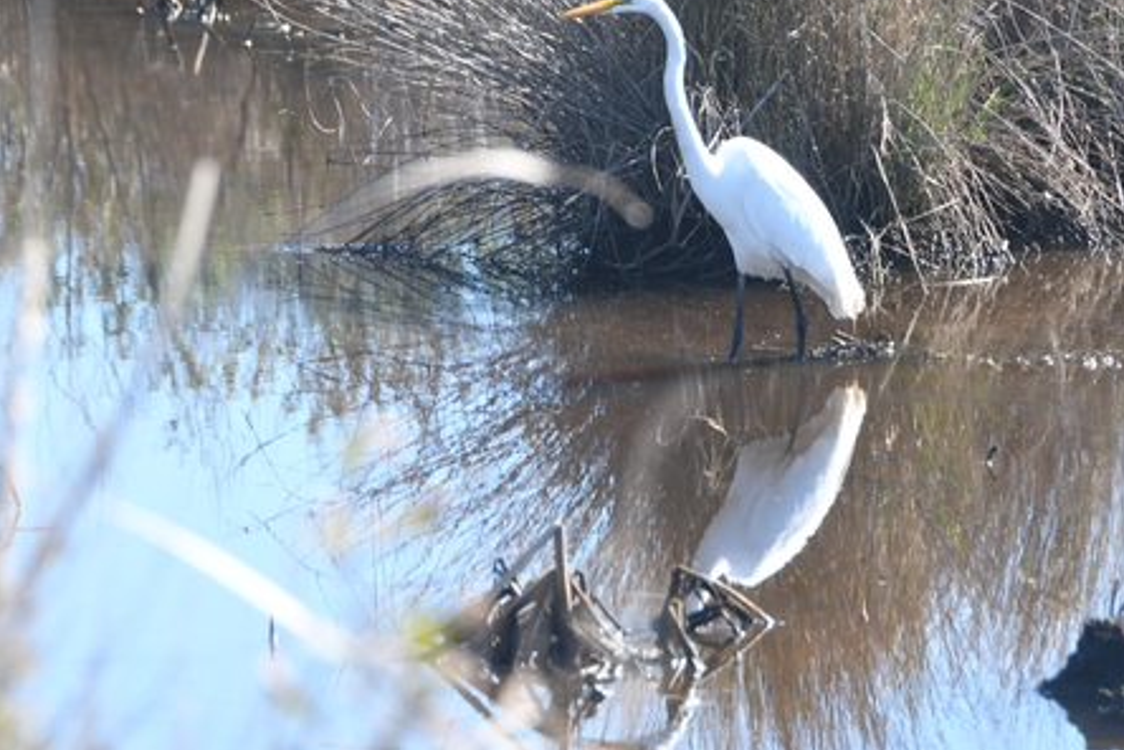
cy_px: 351
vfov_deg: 3.6
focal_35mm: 378
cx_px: 643
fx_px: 11801
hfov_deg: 5.5
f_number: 9
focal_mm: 200
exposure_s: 1/100
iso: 160
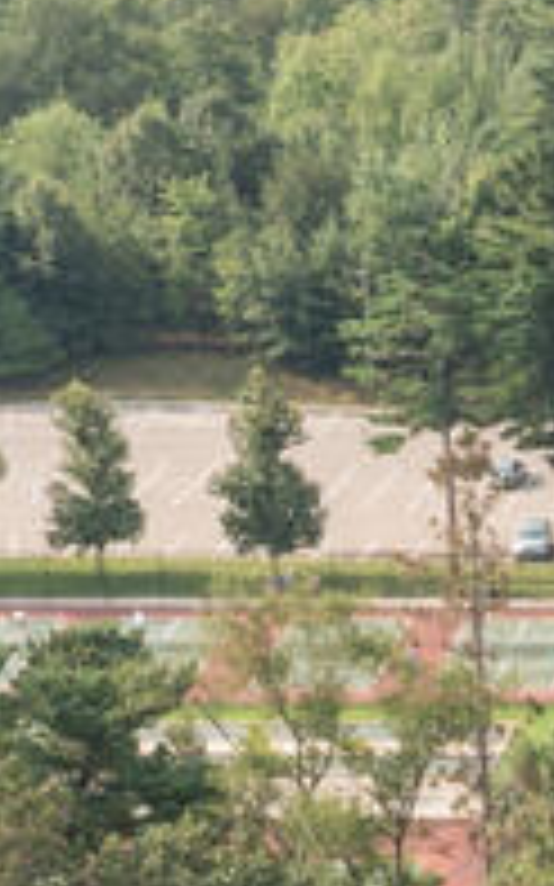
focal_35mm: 174
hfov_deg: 7.2
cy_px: 825
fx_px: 4206
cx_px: 1149
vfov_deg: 11.9
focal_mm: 10.26
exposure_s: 1/80
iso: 100
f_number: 9
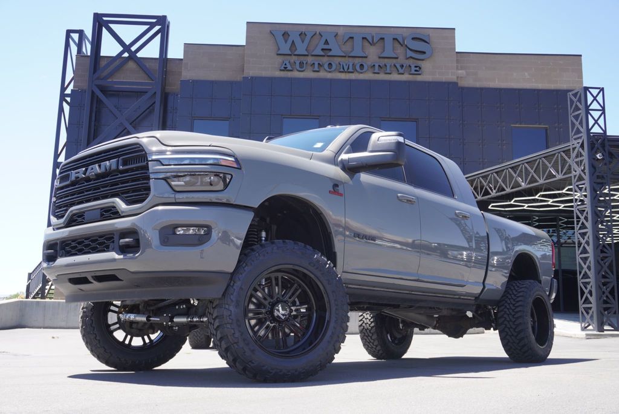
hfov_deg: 51.3
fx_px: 645
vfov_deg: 35.5
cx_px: 310
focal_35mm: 38
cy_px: 207
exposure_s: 1/125
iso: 100
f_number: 5.6
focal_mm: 25
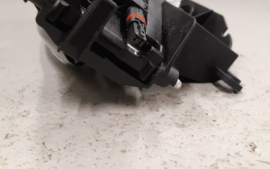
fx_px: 287
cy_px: 41
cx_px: 133
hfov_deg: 50.4
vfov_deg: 32.2
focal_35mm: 39
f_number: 1.7
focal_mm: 3.93
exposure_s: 1/50
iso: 250
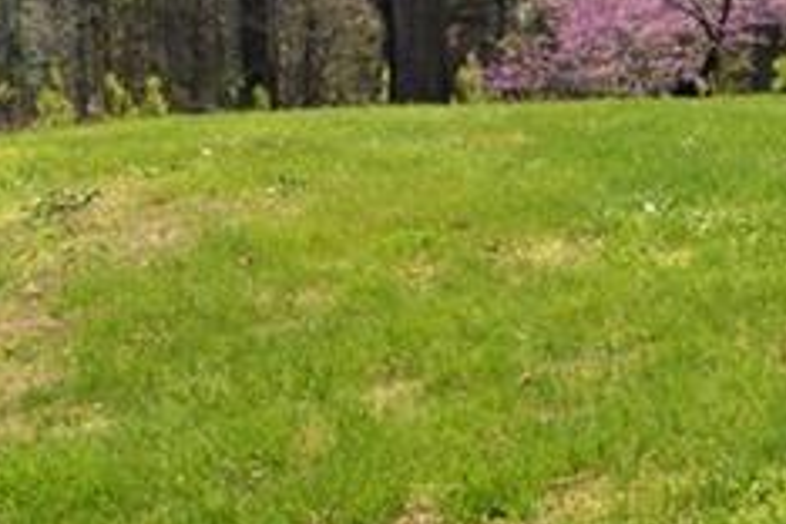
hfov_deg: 14.1
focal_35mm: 118
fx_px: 2576
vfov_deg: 11.4
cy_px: -96
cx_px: 1649
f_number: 7.1
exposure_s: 1/200
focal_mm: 18
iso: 100
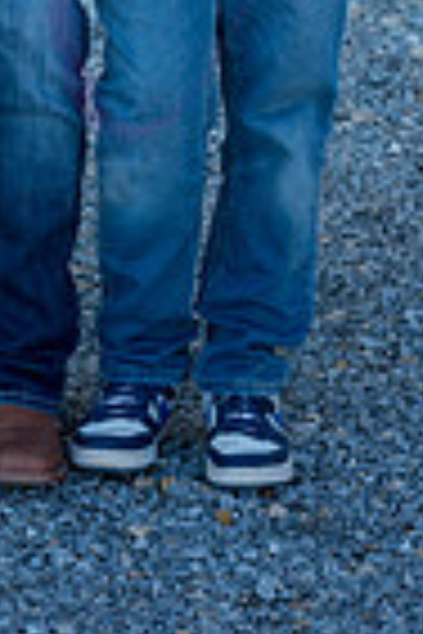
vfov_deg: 10.5
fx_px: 3313
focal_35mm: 188
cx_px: -50
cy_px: -373
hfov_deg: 7.3
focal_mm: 59
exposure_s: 1/640
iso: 400
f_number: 5
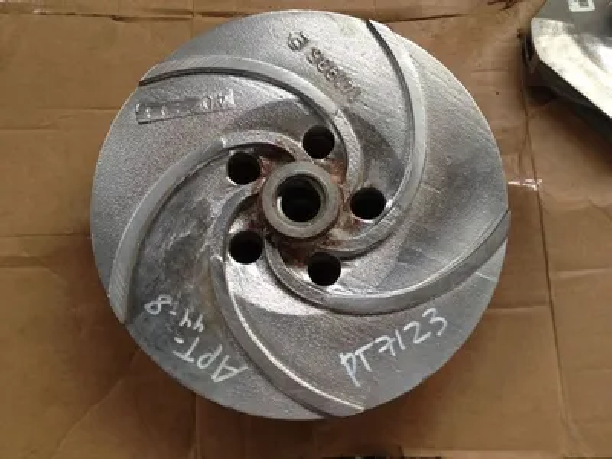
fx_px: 619
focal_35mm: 35
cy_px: 230
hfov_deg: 52.6
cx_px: 306
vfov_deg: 40.7
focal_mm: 4.28
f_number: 2.4
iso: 64
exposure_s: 1/20
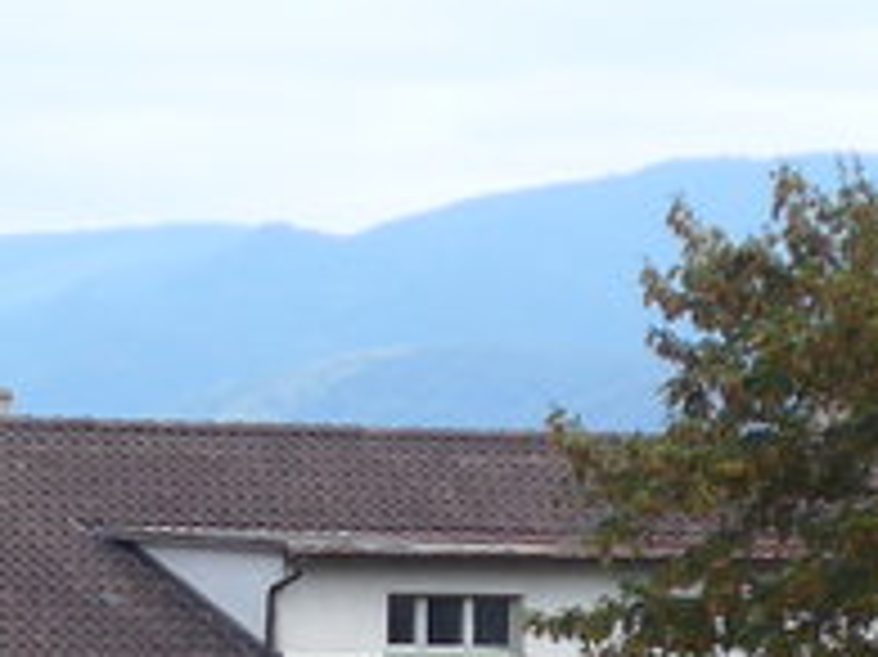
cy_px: 1071
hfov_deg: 5.2
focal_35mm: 381
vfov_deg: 3.9
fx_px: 9658
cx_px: -545
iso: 80
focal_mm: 12.7
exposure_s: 1/250
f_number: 3.7
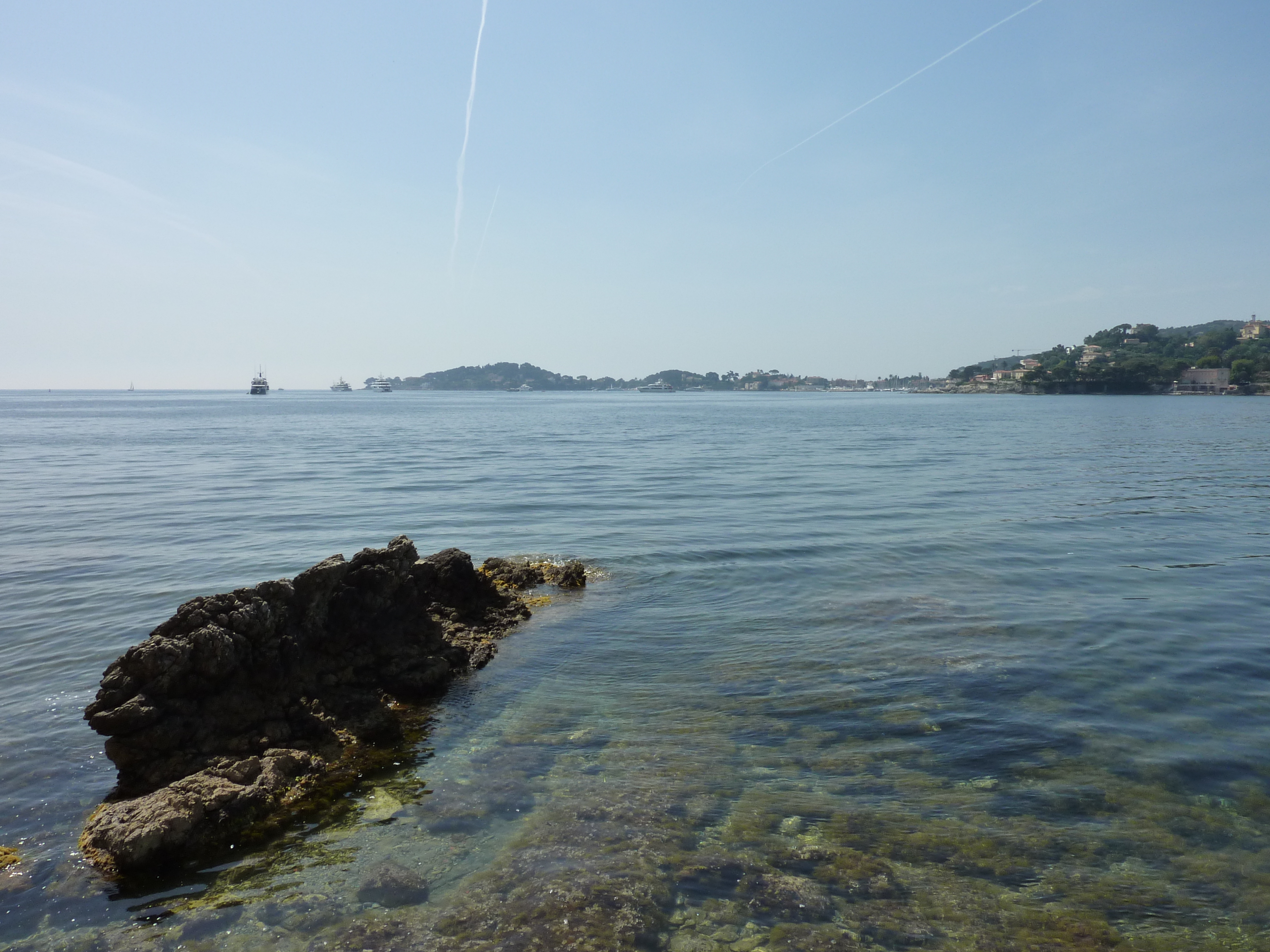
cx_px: 635
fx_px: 917
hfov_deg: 69.4
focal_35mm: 25
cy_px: 476
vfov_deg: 54.9
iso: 125
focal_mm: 4.1
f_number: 5.6
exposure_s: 1/640
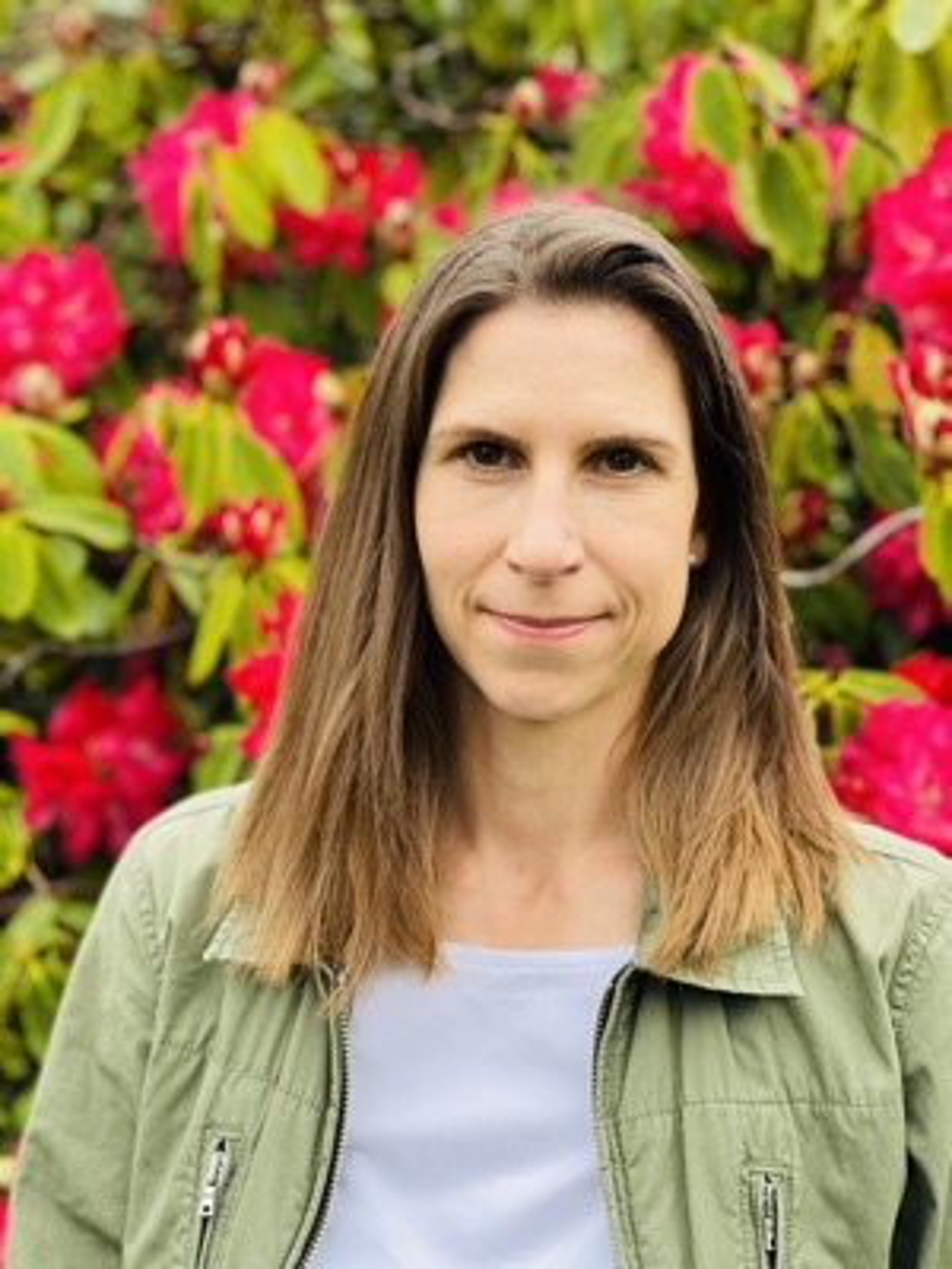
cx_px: 476
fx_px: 2347
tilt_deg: -4.5
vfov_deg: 30.3
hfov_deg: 22.9
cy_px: 634
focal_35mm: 64
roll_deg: -2.5
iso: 40
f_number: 2.2
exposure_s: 1/121
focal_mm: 7.5
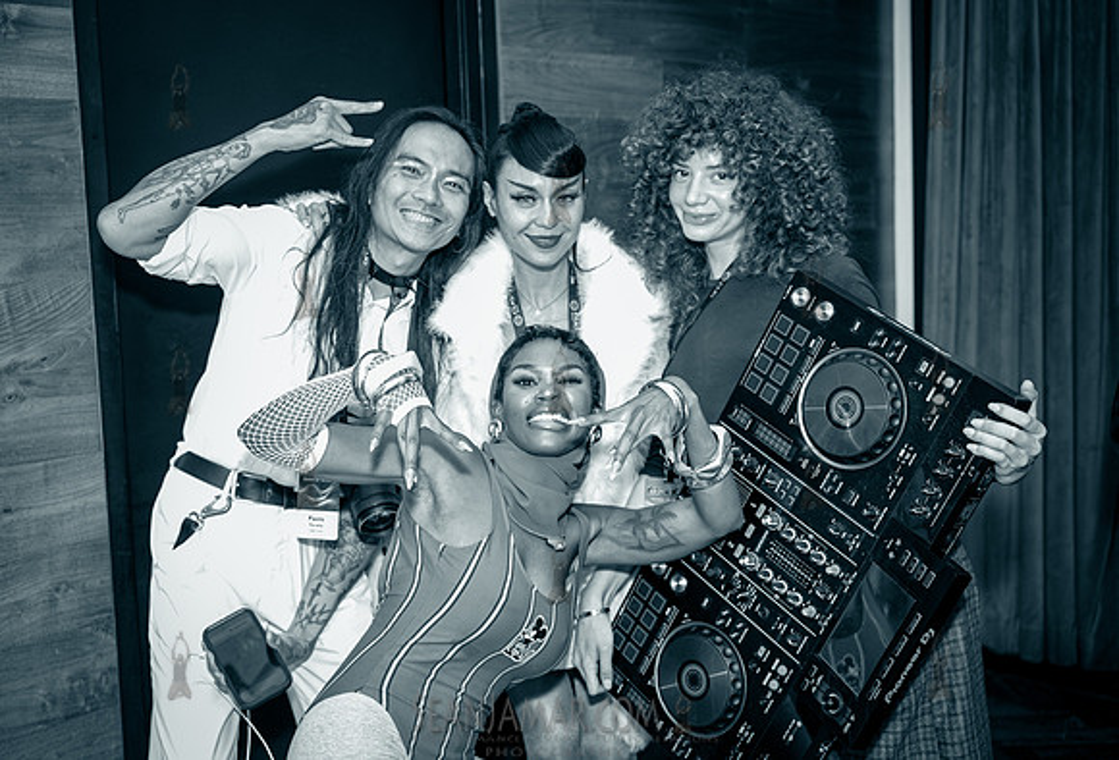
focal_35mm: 40
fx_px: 1259
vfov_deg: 33.6
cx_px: 487
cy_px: 352
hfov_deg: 47.8
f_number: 3.2
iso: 12800
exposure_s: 1/200
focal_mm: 35
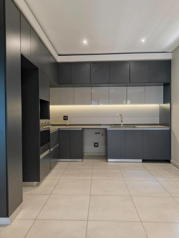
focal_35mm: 24
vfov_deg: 71.5
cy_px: 119
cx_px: 90
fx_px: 165
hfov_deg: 56.9
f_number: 1.87
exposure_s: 1/50
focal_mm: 5.56
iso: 800
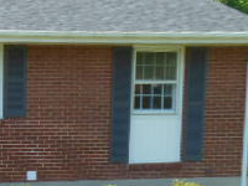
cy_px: 157
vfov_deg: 18.2
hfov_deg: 21.3
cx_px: -102
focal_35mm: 80
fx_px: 573
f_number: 3.2
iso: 125
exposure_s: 1/640
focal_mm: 4.5
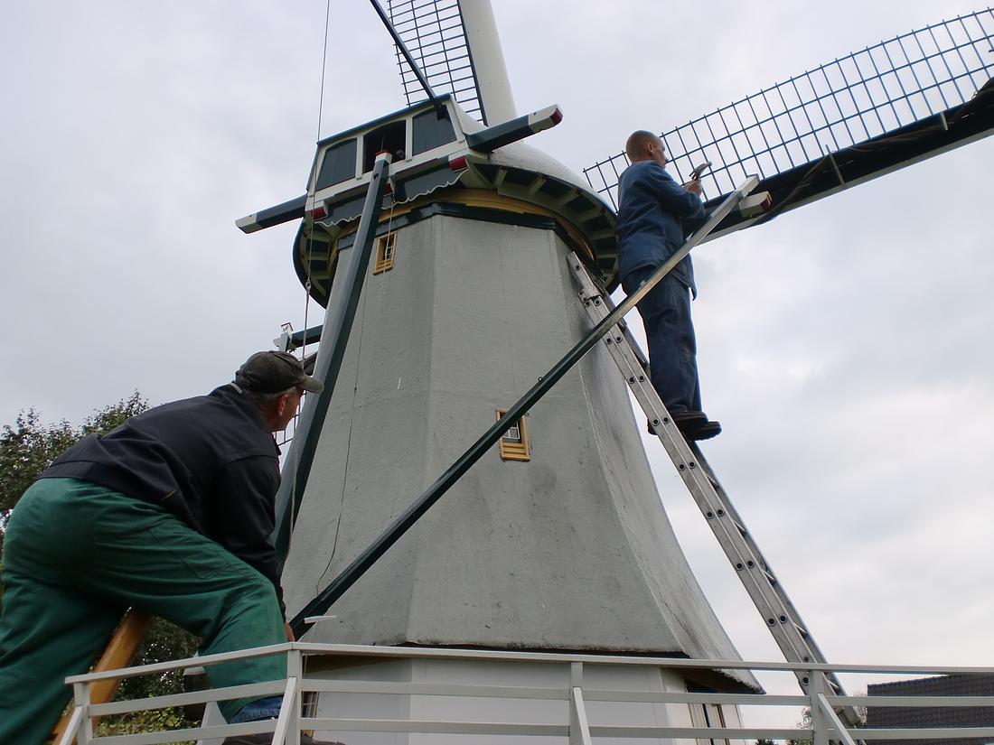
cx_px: 497
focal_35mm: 35
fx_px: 1005
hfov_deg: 52.6
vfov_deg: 40.7
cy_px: 372
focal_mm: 6.3
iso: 64
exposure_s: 1/100
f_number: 3.1
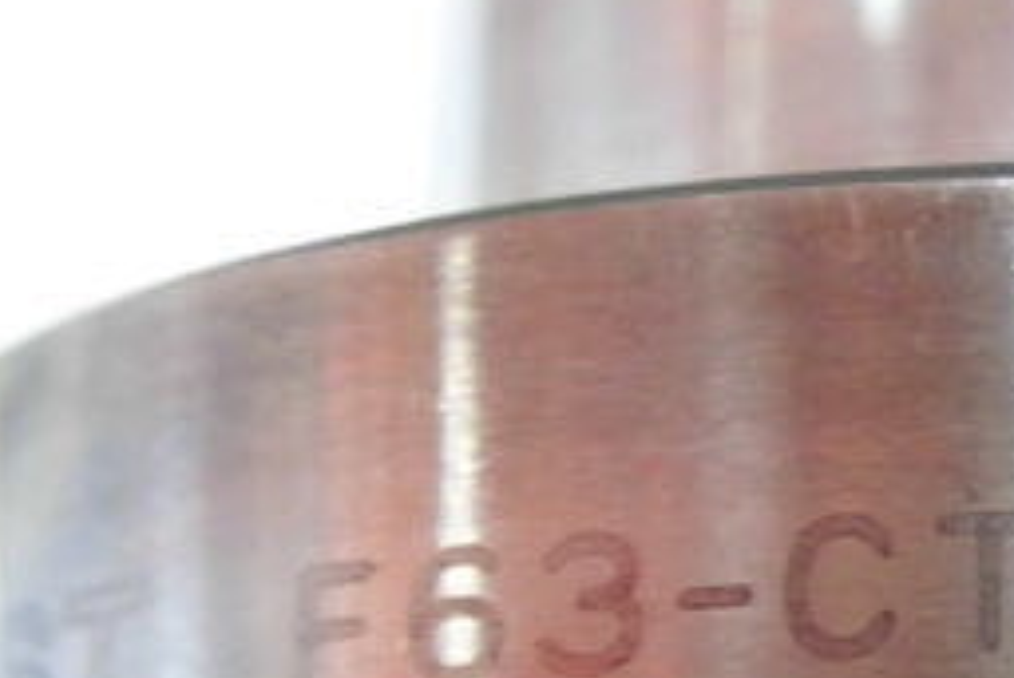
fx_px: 3438
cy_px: 547
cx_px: 1168
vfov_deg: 11.2
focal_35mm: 122
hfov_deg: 16.2
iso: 400
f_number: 3.4
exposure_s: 1/5
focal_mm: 8.3
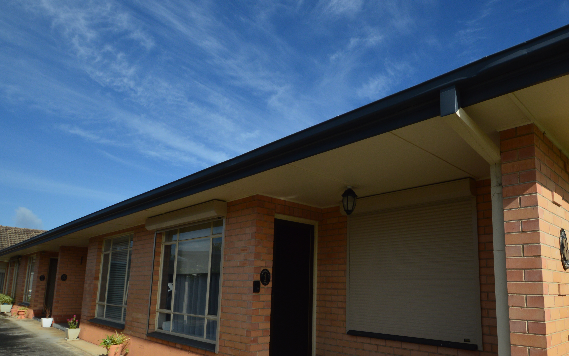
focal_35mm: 23
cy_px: 233
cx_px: 348
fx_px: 357
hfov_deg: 76.1
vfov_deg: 52.1
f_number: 11
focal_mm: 10
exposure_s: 1/500
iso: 220
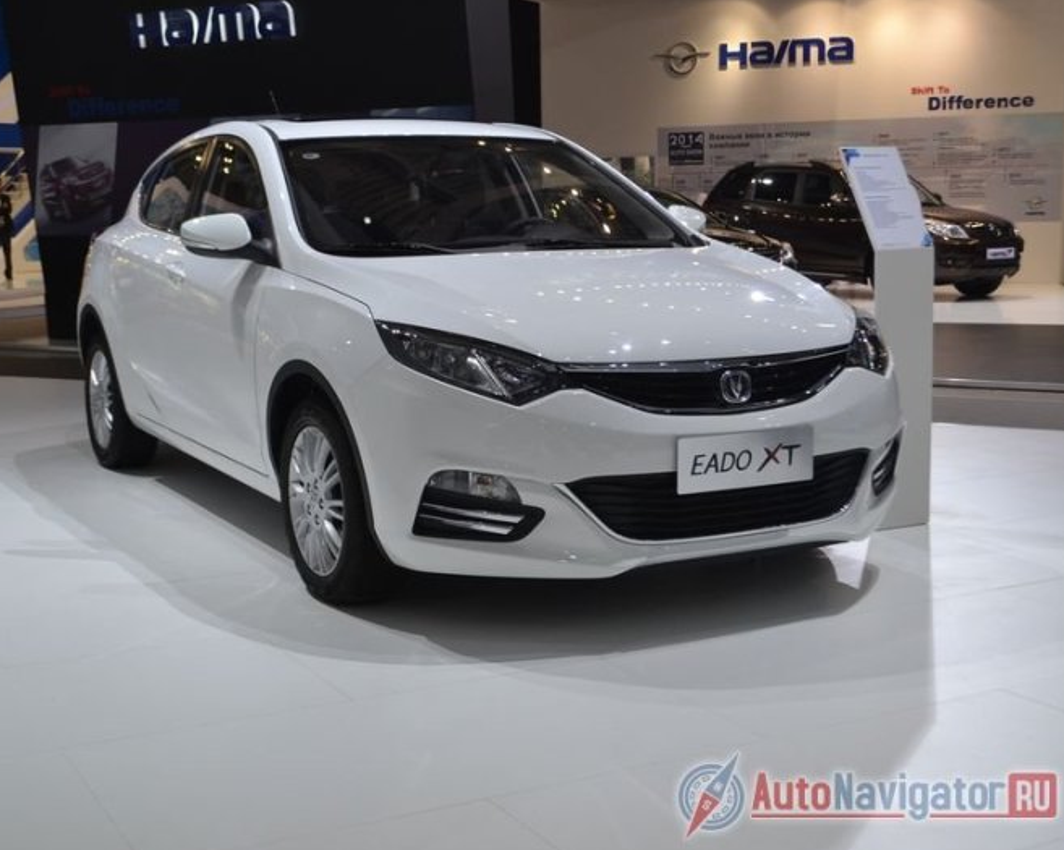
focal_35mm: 48
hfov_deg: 38.7
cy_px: 425
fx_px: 1511
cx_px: 440
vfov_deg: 31.4
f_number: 5.6
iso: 400
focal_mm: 28
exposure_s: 1/125
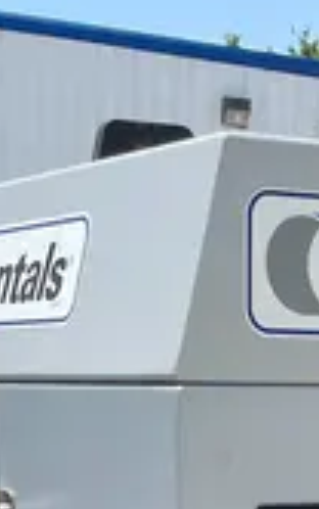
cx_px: 285
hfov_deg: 10.7
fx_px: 1694
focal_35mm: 122
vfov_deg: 14.1
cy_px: 1047
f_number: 1.6
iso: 50
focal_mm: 4.2
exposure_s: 1/2817
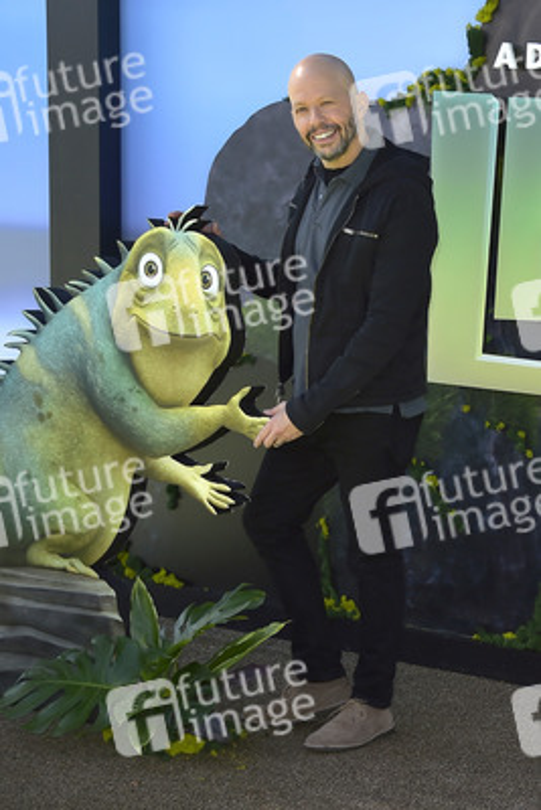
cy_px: 405
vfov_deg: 43.6
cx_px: 270
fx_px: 1013
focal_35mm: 45
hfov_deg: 29.9
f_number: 7.1
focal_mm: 45
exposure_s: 1/250
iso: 125
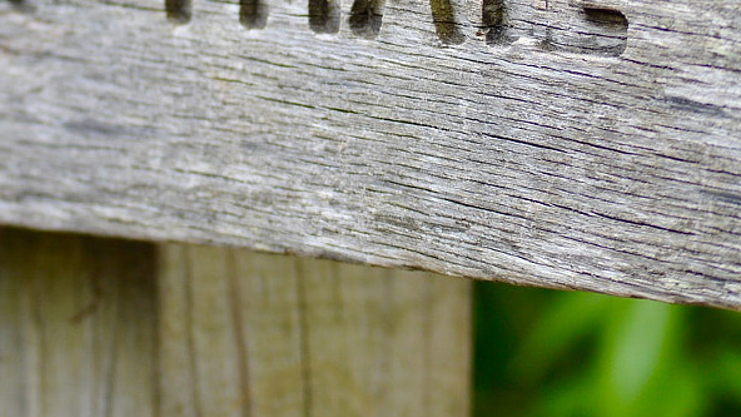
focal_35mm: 233
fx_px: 4586
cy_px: -154
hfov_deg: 9.2
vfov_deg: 5.2
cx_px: 145
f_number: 4
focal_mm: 55
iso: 100
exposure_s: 1/400
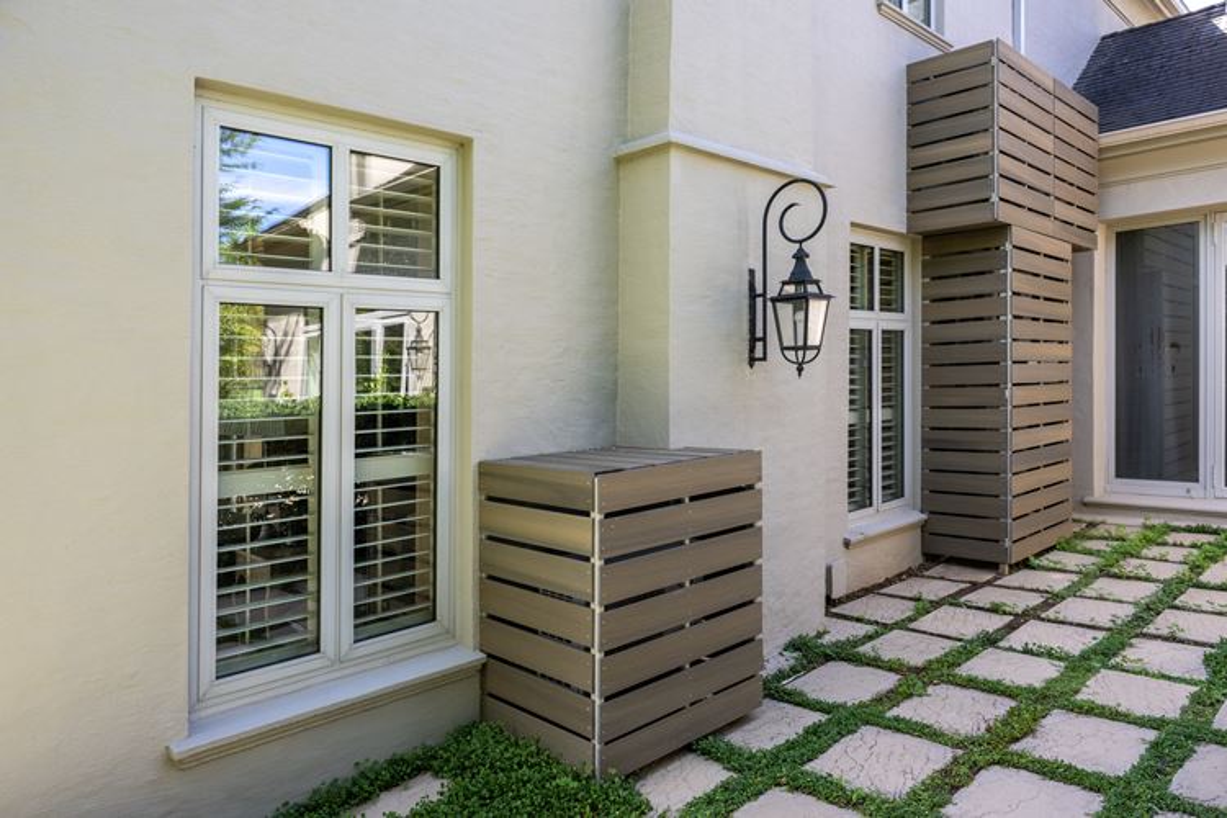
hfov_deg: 73.7
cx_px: 614
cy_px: 409
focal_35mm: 24
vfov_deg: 53.1
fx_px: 818
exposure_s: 1/250
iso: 400
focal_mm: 24
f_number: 6.3
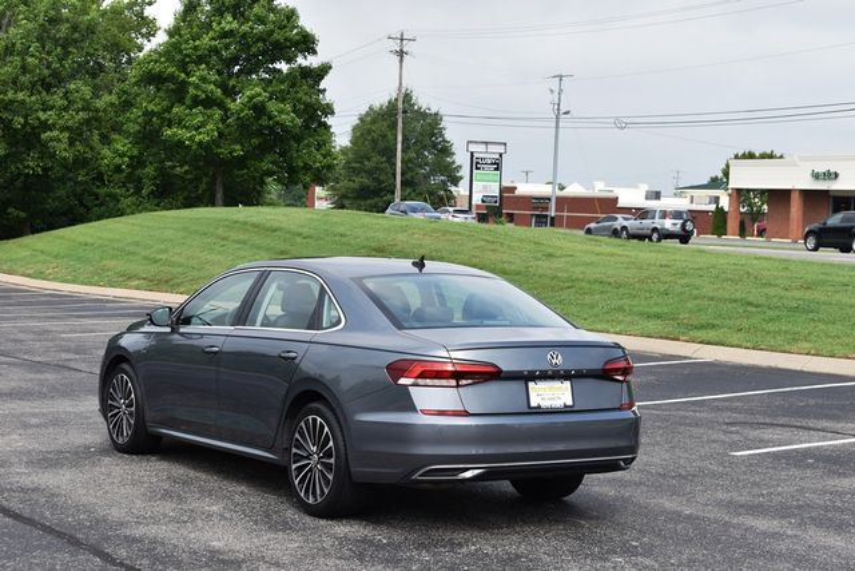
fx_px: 1496
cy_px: 286
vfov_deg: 21.6
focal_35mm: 63
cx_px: 428
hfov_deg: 31.9
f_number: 8
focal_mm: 42
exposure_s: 1/250
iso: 125
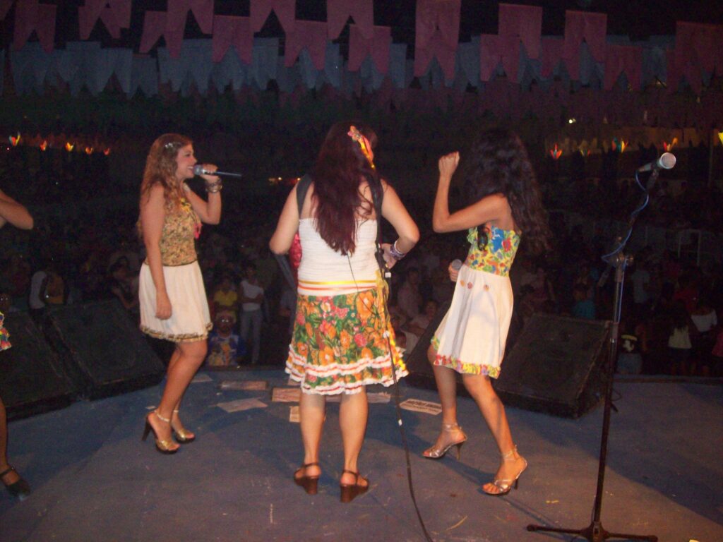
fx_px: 752
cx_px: 362
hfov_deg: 51.4
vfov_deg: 39.7
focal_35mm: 36
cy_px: 271
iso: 200
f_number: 2.7
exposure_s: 1/64
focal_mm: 6
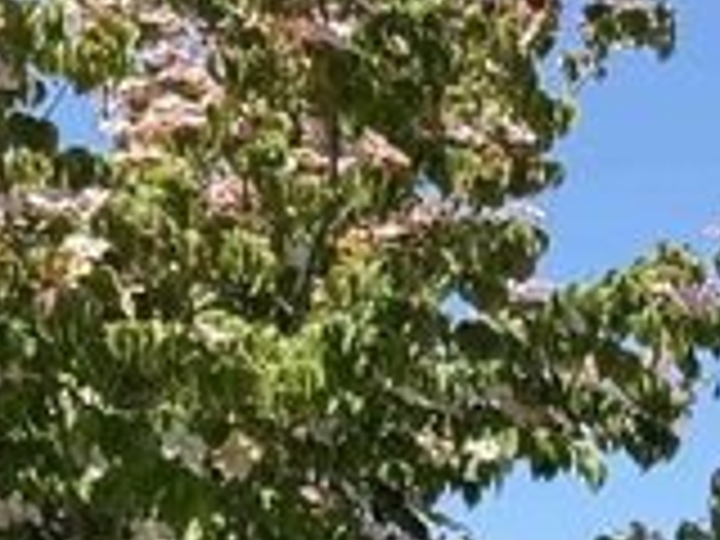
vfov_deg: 7.4
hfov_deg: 9.9
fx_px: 3994
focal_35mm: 192
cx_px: 1174
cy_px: 1058
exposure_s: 1/1838
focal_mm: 6.76
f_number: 1.78
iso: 64
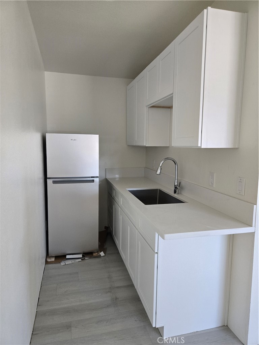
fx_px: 229
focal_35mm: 23
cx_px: 130
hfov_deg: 58.9
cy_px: 172
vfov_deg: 73.9
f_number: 1.8
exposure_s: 1/120
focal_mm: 5.4
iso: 320
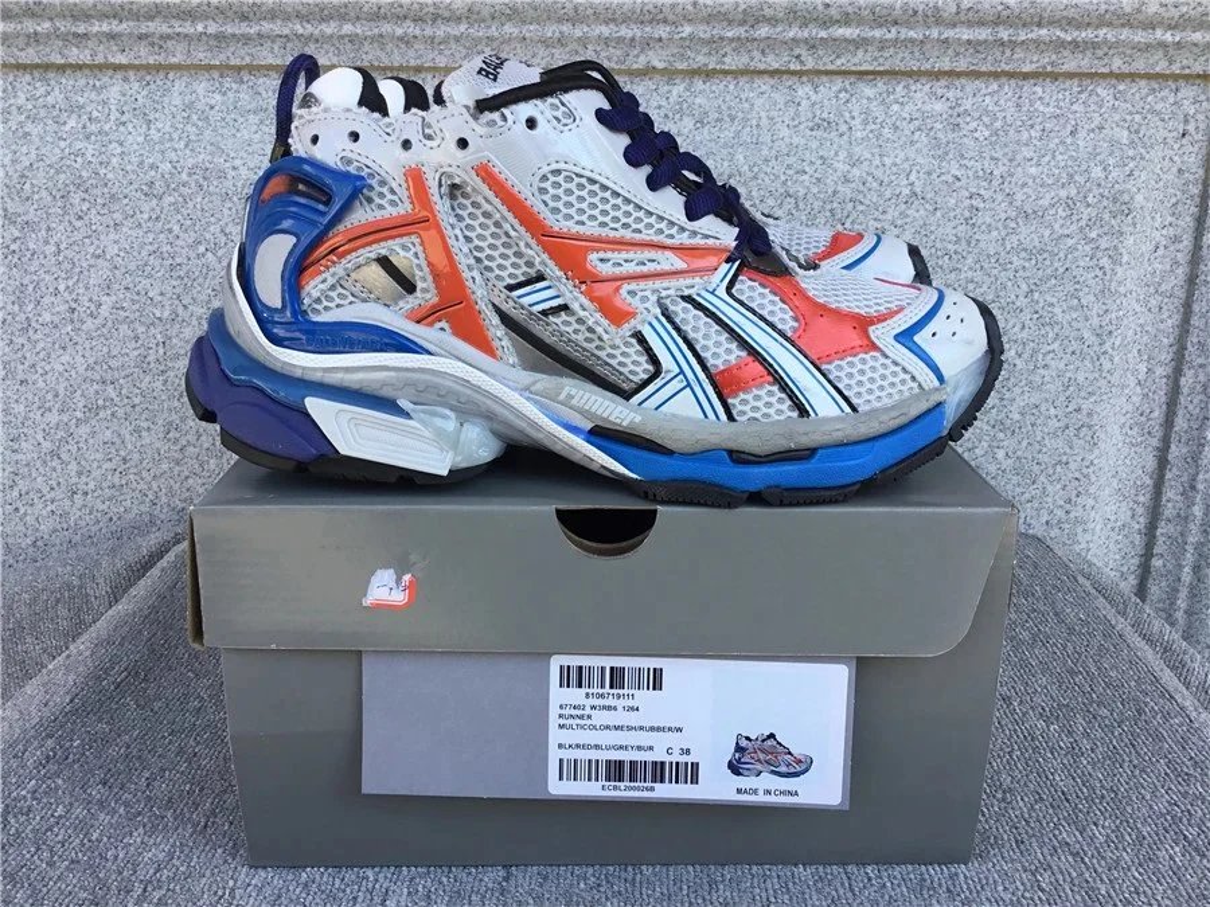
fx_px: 1084
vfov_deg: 45.4
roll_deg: -0.5
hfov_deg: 58.4
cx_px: 605
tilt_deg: -16.8
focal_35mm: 31
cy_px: 454
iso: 25
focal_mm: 3.3
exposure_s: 1/226
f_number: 2.4
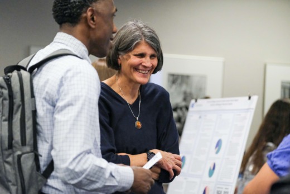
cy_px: 97
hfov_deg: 14.4
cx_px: 145
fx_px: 1144
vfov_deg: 9.7
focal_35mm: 142
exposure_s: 1/750
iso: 6400
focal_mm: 94.5
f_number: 2.8
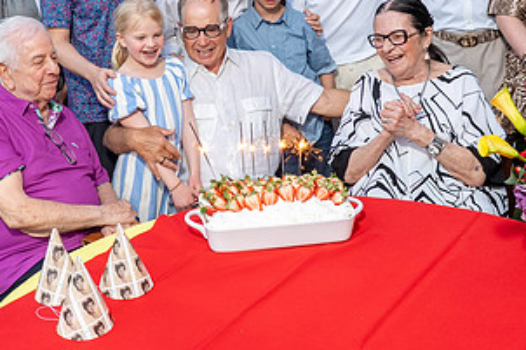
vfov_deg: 26.5
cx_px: 174
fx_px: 730
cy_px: 76
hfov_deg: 39.1
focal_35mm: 50
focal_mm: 26
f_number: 6.3
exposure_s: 1/160
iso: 1250
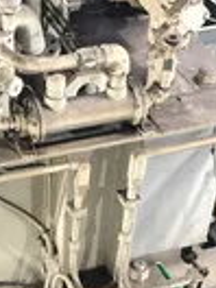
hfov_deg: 17.3
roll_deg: -4.4
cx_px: 74
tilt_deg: -40.6
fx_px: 707
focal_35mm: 85
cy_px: 225
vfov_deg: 22.7
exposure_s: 1/17
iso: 40
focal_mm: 4
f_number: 1.8
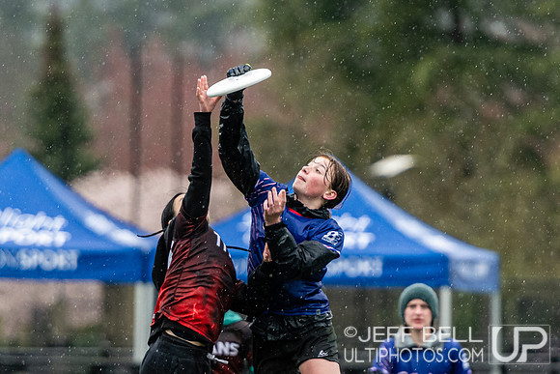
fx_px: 8239
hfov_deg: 3.9
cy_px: 246
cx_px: 303
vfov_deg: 2.6
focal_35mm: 530
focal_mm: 200
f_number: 2.8
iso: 800
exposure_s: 1/1000
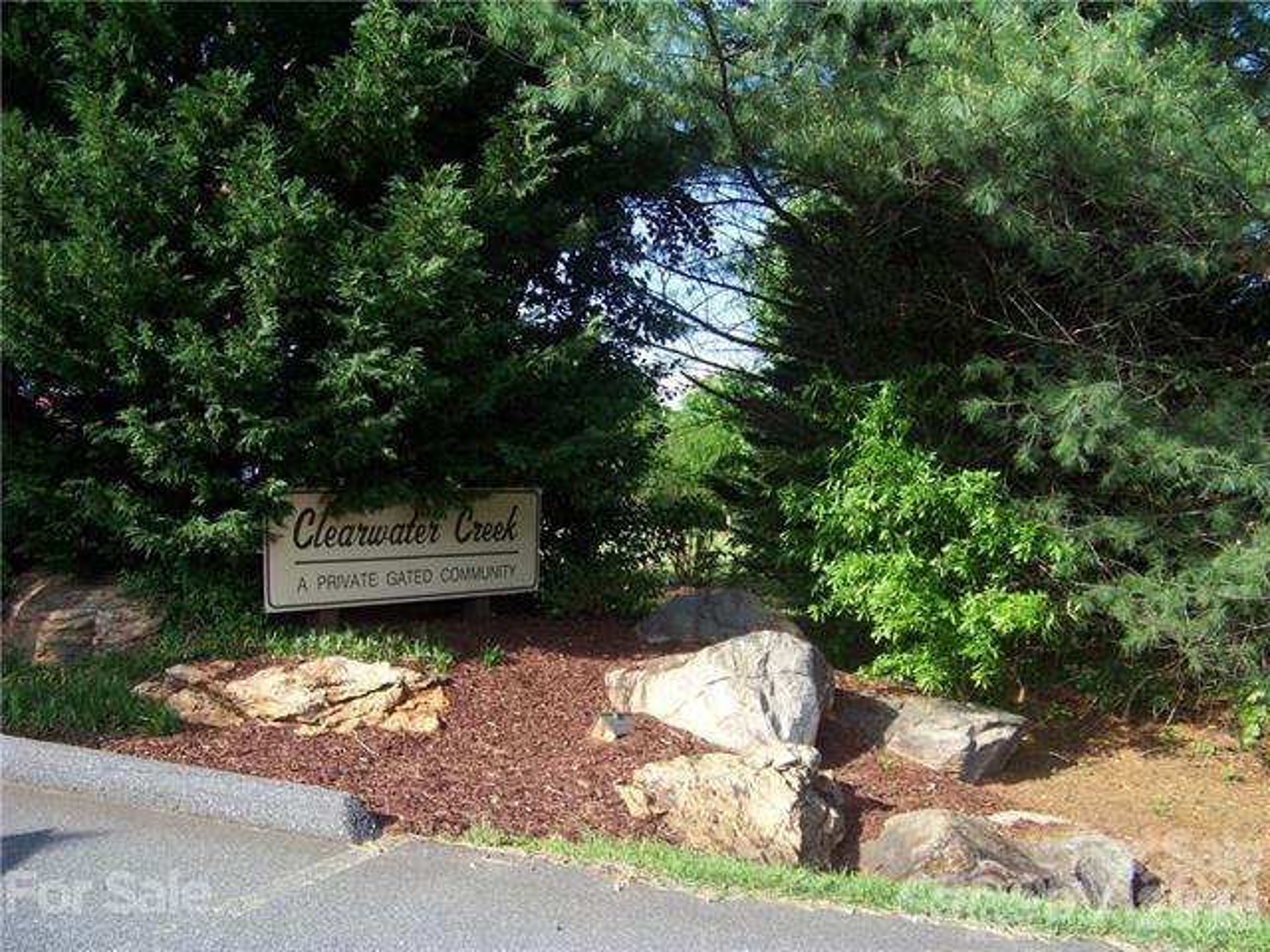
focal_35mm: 36
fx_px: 1321
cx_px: 635
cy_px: 476
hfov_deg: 51.4
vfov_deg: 39.7
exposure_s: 1/400
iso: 67
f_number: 2.8
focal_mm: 5.85
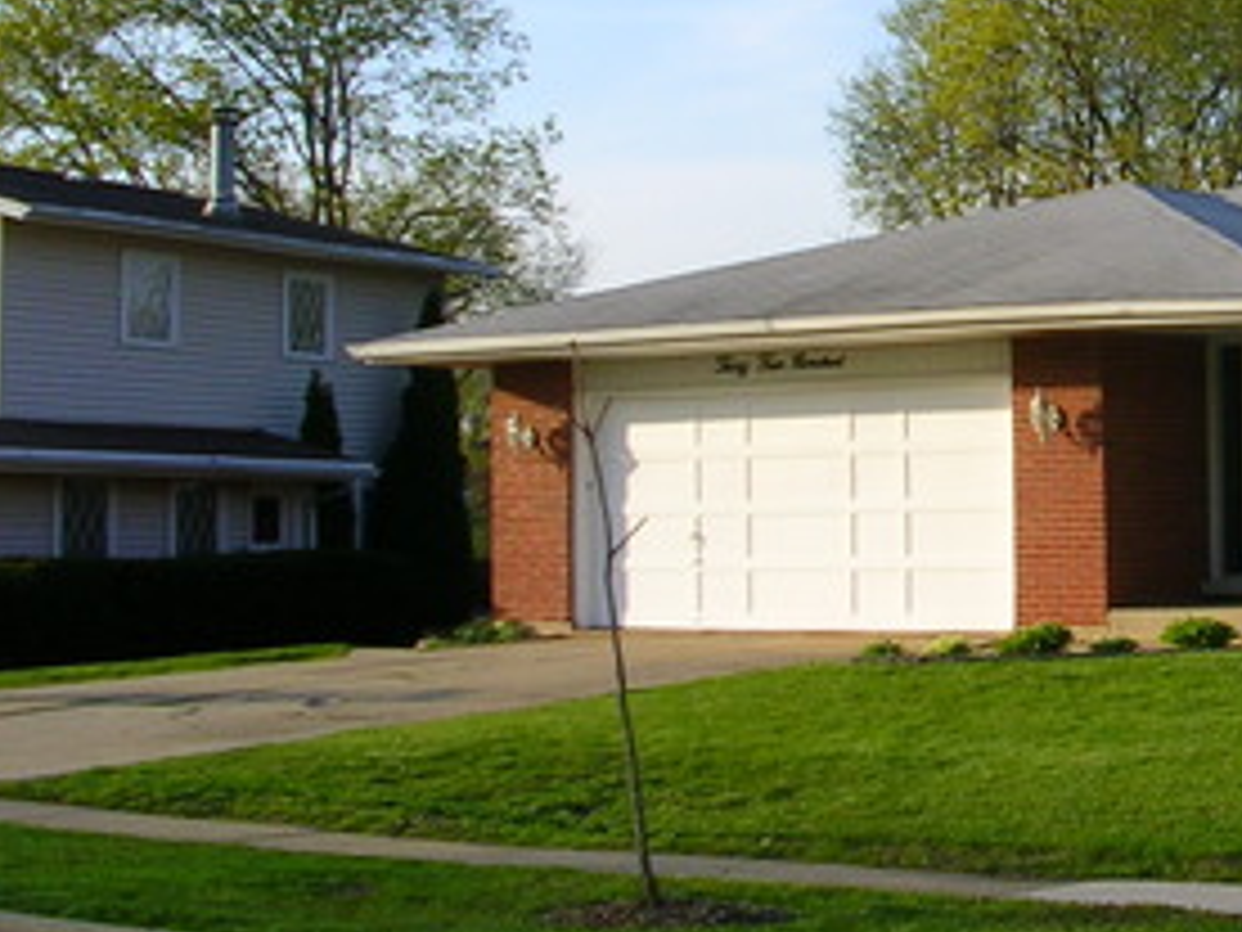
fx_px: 3157
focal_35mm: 88
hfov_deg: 21.3
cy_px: 225
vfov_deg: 16.7
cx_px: 1292
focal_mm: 5.8
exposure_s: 1/180
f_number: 5.6
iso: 50
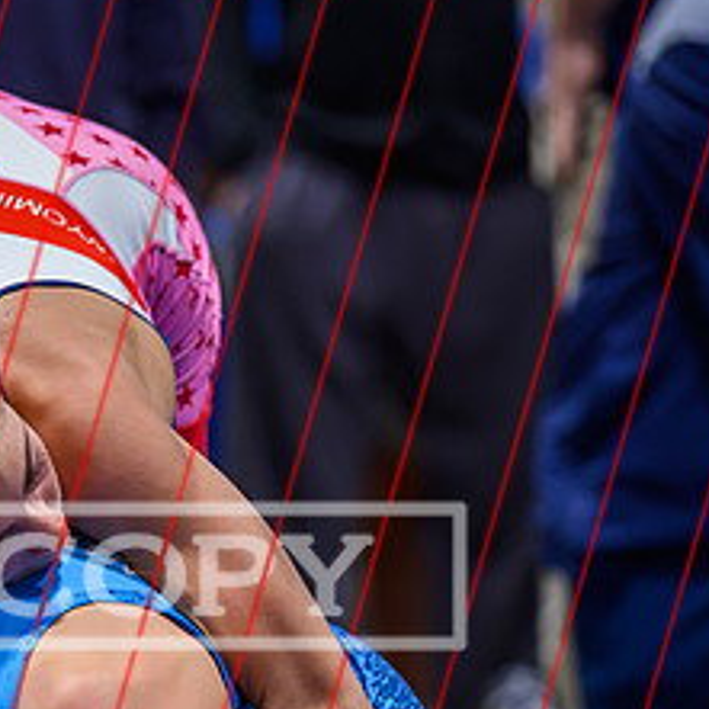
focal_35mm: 579
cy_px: 614
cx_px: 77
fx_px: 13417
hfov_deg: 3.0
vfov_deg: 3.0
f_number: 2.8
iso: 4000
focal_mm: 200
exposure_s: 1/800
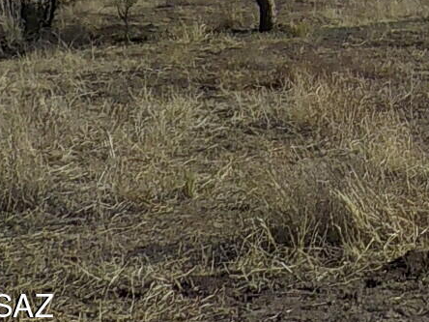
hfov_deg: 16.9
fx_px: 1338
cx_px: 591
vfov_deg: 12.7
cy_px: -222
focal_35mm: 108
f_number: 3.3
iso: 125
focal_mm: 4.1
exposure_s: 1/2000
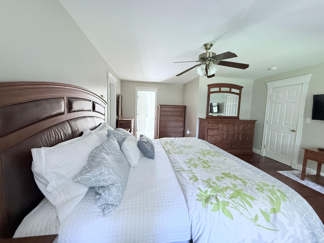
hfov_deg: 102.1
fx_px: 131
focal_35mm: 14
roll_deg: -2.4
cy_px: 122
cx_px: 162
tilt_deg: -4.9
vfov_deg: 85.7
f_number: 2.2
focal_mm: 2.22
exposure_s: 1/60
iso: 500
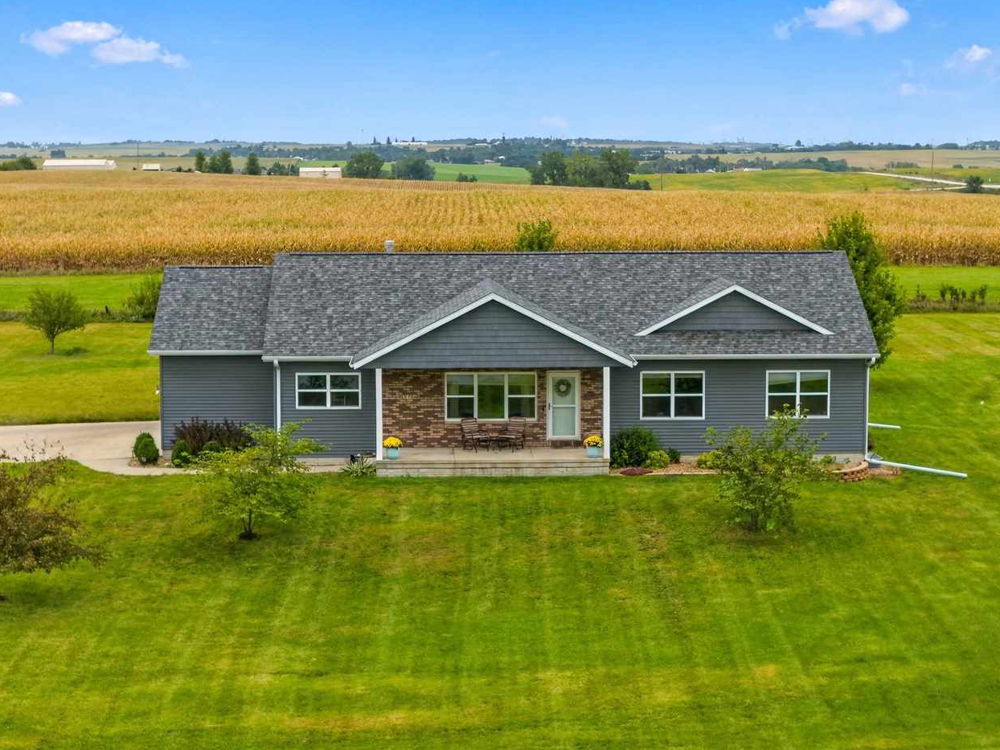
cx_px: 505
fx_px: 2080
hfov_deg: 27.0
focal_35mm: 72
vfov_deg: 20.4
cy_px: 378
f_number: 2.8
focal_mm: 19.4
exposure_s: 1/200
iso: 100
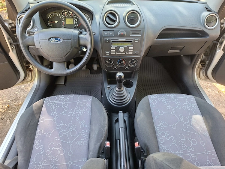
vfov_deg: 58.9
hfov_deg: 73.9
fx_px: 149
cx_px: 112
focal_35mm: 23
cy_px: 84
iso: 125
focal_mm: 5.54
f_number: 1.8
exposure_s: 1/100
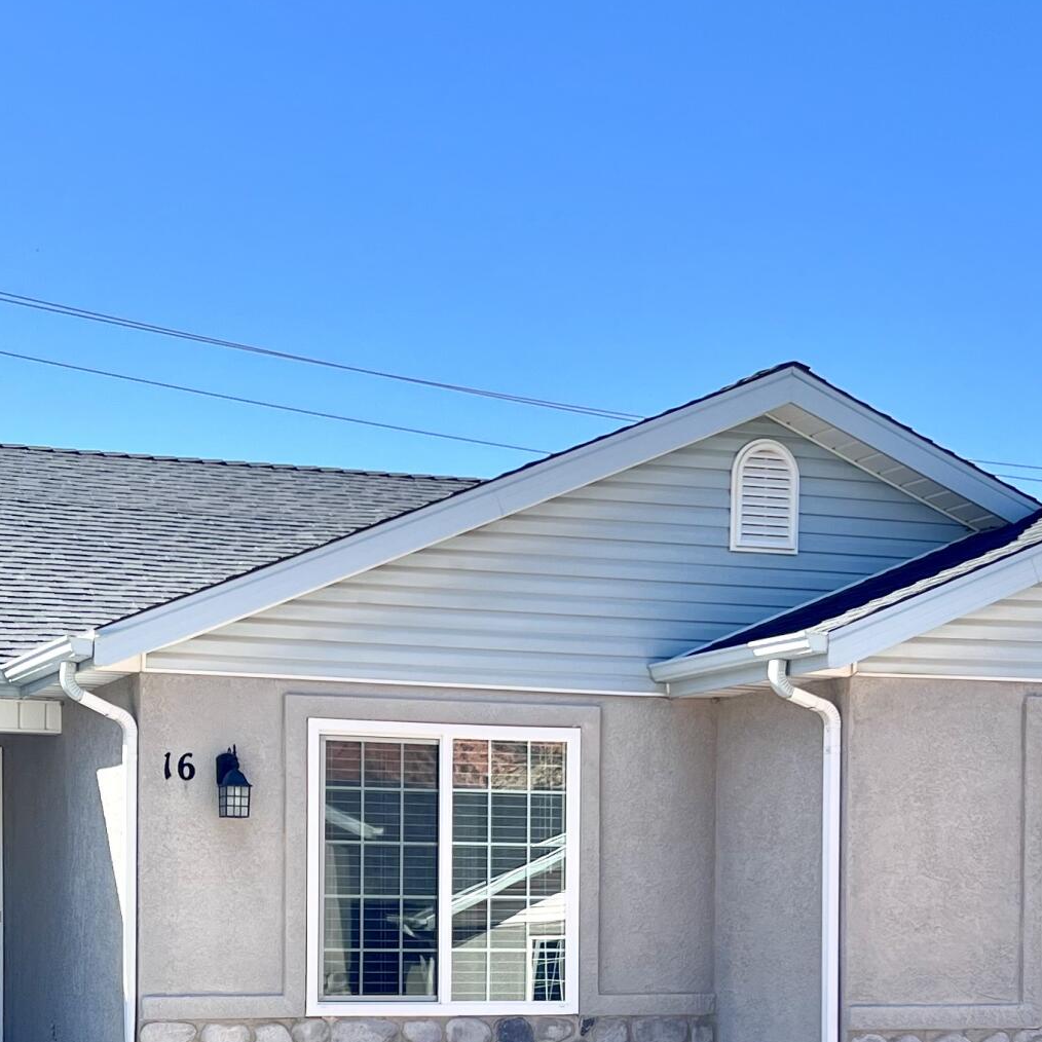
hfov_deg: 25.3
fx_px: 2316
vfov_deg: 24.6
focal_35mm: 68
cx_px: 387
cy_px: 931
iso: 50
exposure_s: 1/1531
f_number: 1.5
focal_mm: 5.7
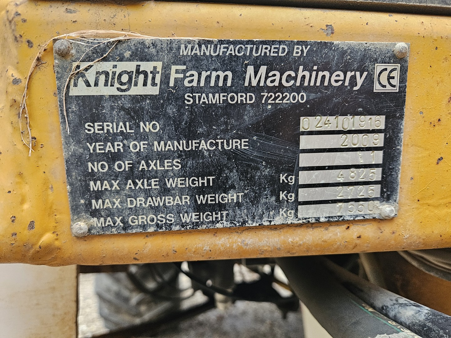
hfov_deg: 73.9
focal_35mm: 23
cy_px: 169
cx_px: 226
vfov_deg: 58.9
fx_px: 300
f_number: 1.8
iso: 500
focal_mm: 5.4
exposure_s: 1/142
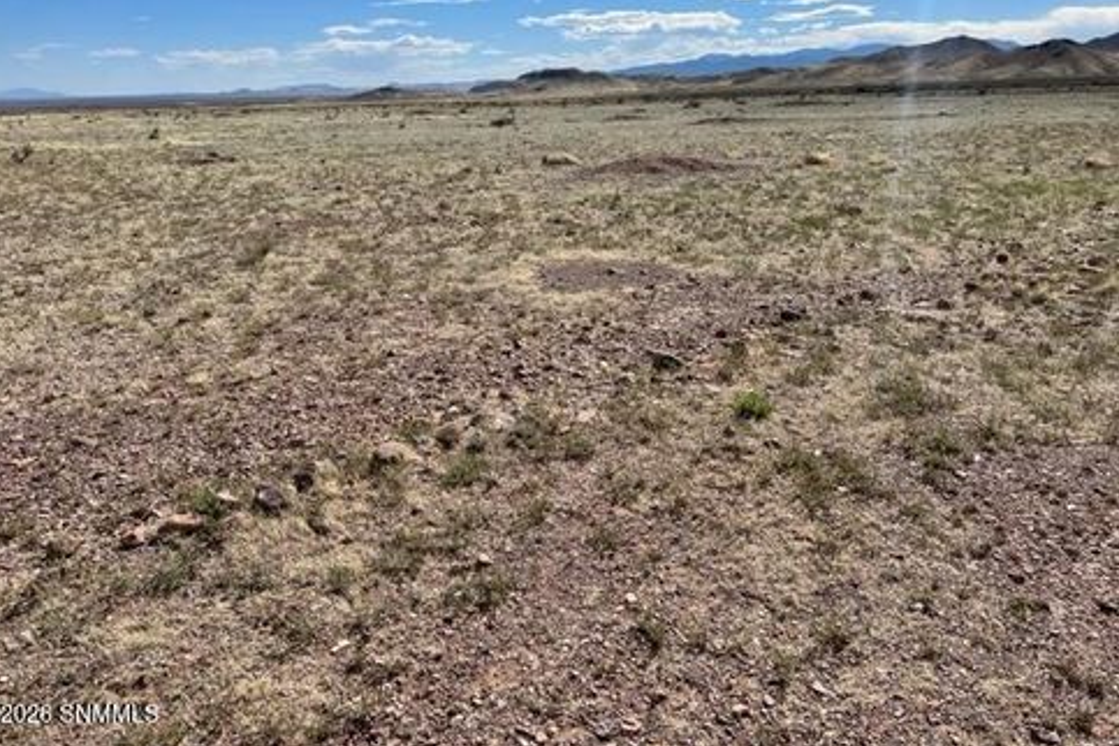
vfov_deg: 46.3
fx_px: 870
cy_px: 319
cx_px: 551
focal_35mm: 28
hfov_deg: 65.5
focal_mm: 5.7
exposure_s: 1/7463
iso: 50
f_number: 1.5
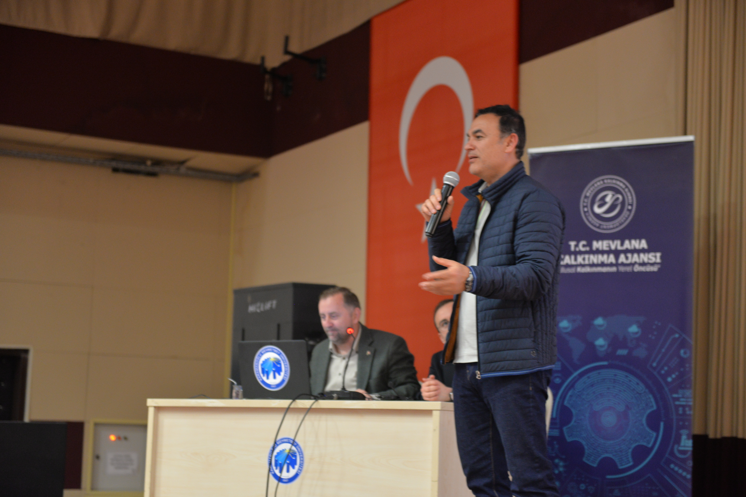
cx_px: 373
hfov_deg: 28.8
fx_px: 1450
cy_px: 248
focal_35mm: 70
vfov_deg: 19.5
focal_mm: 70
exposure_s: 1/20
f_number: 2.8
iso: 1600
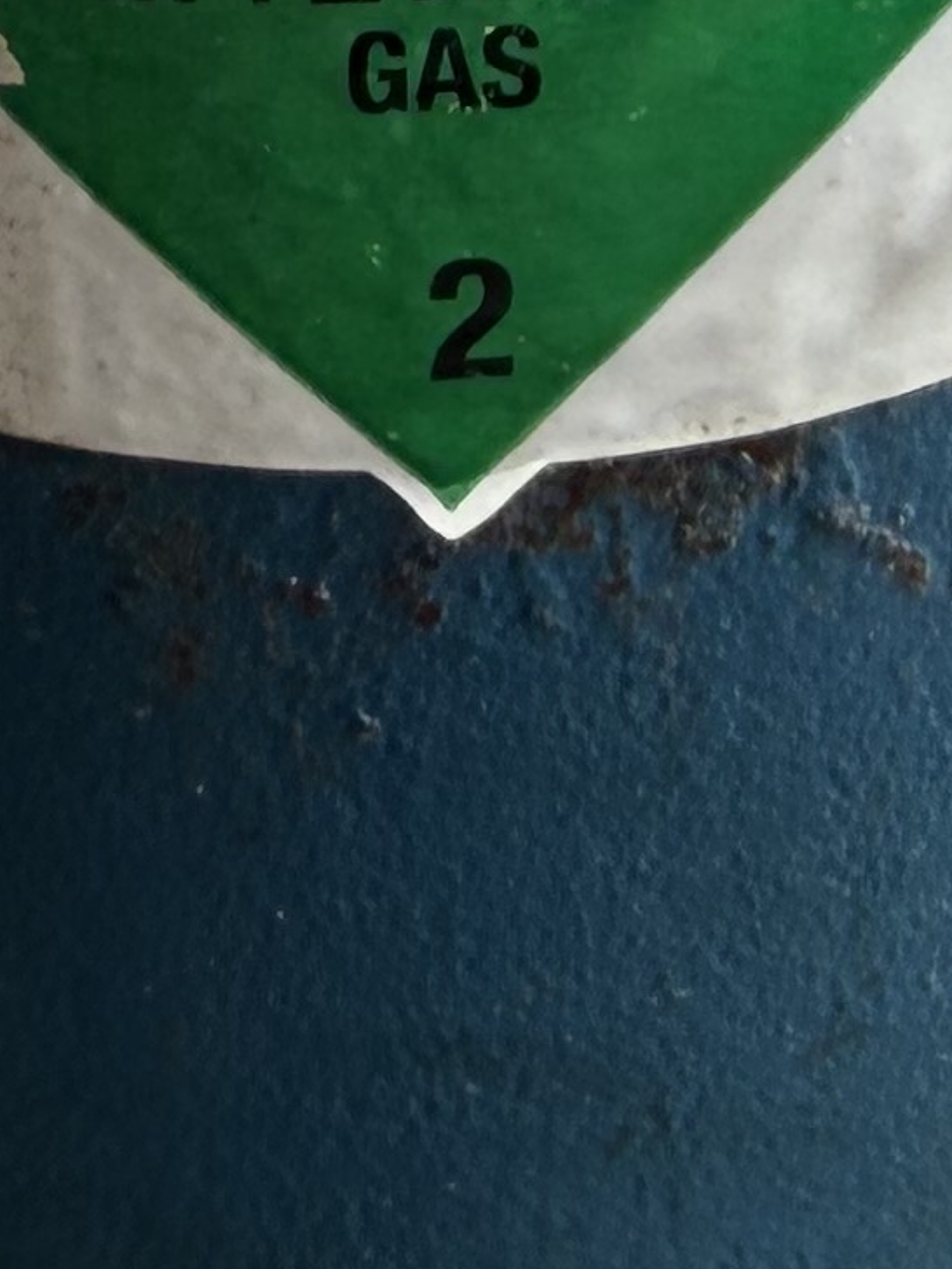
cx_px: 420
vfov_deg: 14.4
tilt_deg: -24.0
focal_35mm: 133
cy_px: -253
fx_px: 4877
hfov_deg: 11.1
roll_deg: -0.9
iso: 40
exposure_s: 1/507
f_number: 2.2
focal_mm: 2.22
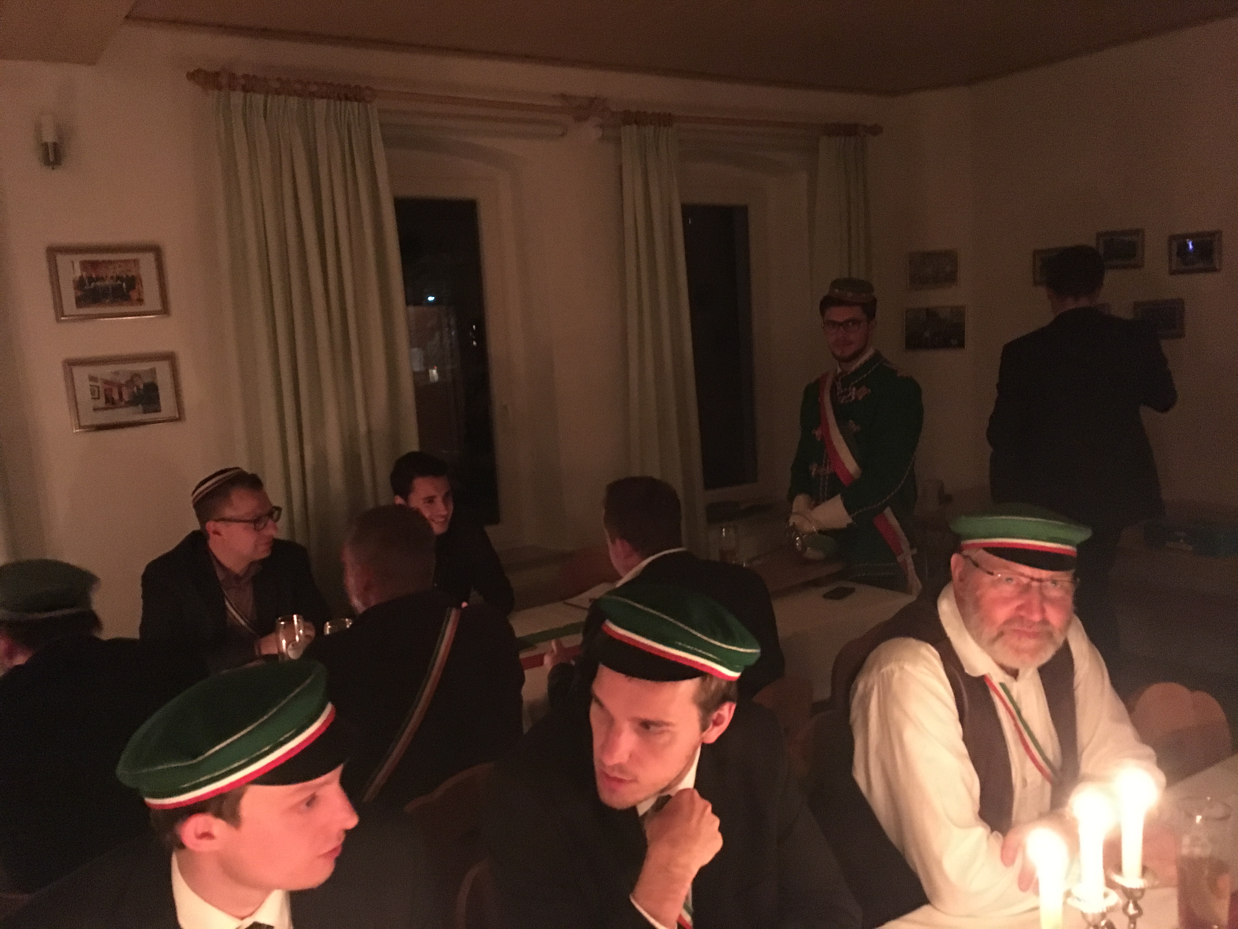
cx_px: 619
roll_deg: +2.9
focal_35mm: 29
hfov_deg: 61.7
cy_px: 464
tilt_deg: -8.5
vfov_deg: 48.2
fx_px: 1037
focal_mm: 4.15
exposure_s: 1/17
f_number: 2.2
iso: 1000
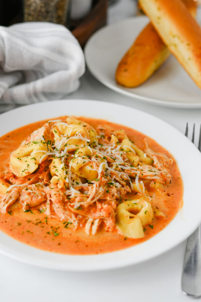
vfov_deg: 29.7
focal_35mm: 68
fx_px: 570
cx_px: 78
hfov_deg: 20.0
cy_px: 144
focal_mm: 50
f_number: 4
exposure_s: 1/100
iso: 180
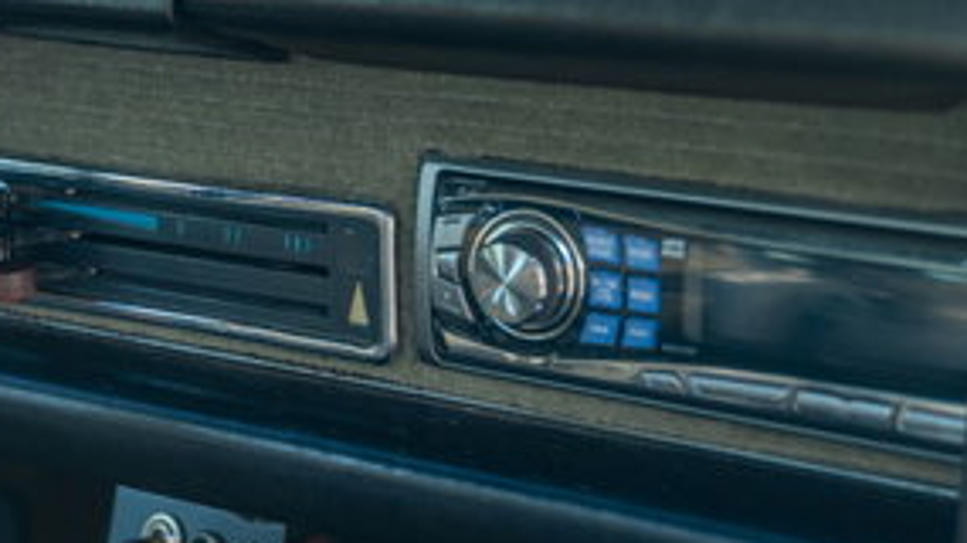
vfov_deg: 12.6
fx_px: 2468
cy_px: 261
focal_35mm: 96
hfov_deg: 21.8
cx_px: 171
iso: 400
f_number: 2.8
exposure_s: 1/100
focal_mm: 34.1
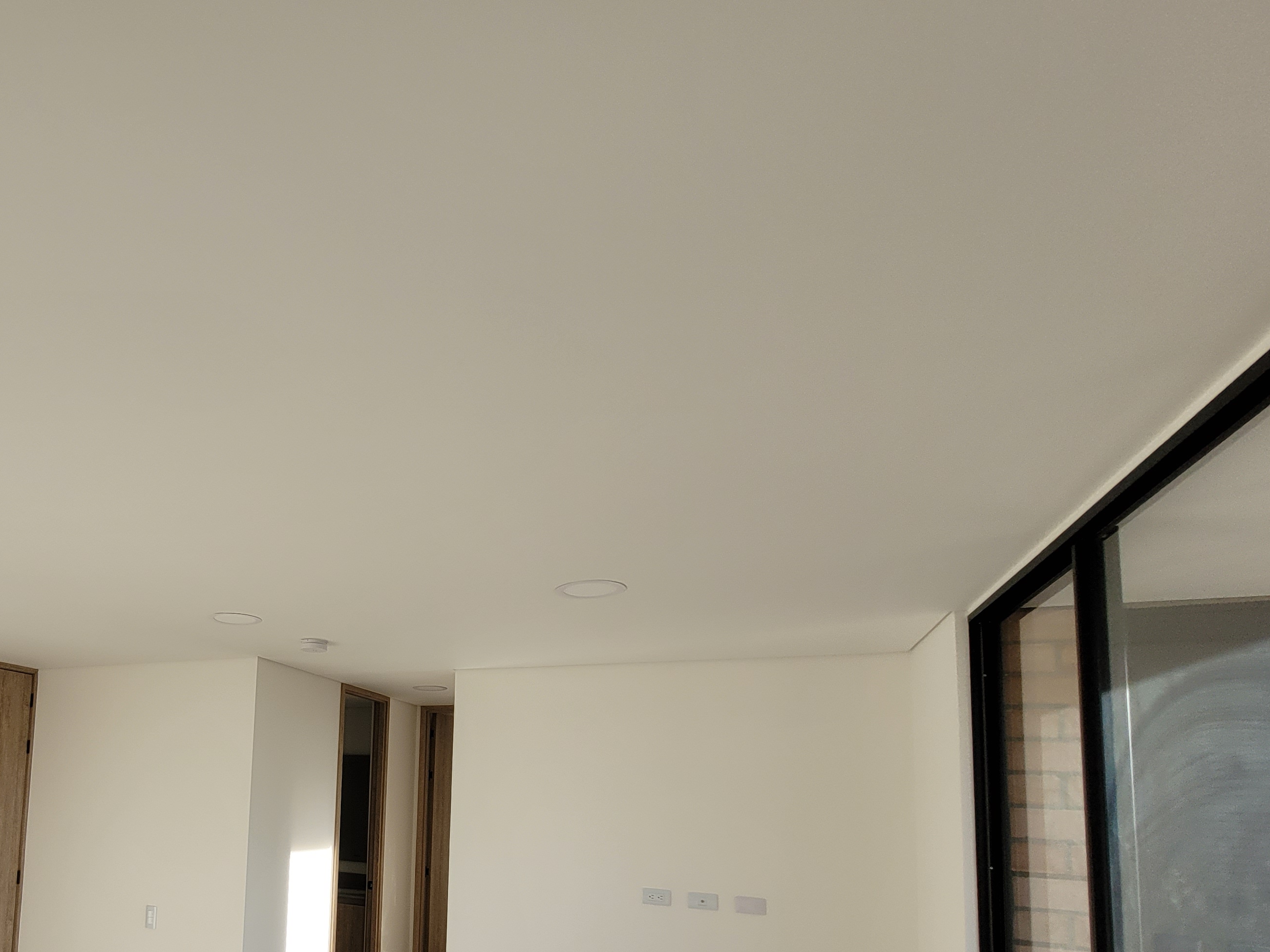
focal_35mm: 20
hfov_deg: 77.3
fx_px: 734
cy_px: 715
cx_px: 363
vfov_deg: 62.2
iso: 40
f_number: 2.2
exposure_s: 1/379
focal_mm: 1.74
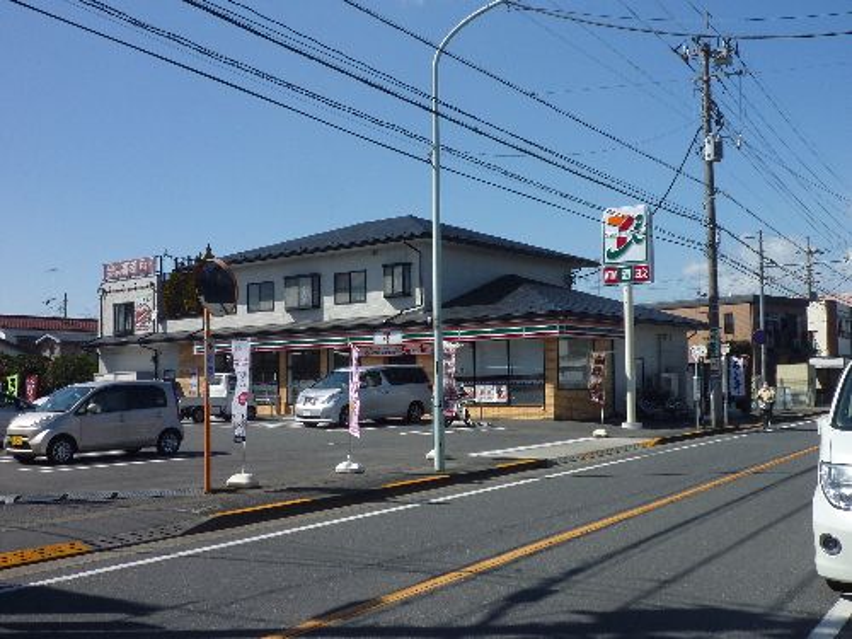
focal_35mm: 41
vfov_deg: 35.1
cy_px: 320
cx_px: 426
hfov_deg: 45.8
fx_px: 1009
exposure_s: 1/640
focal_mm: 5.8
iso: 80
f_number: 4.5
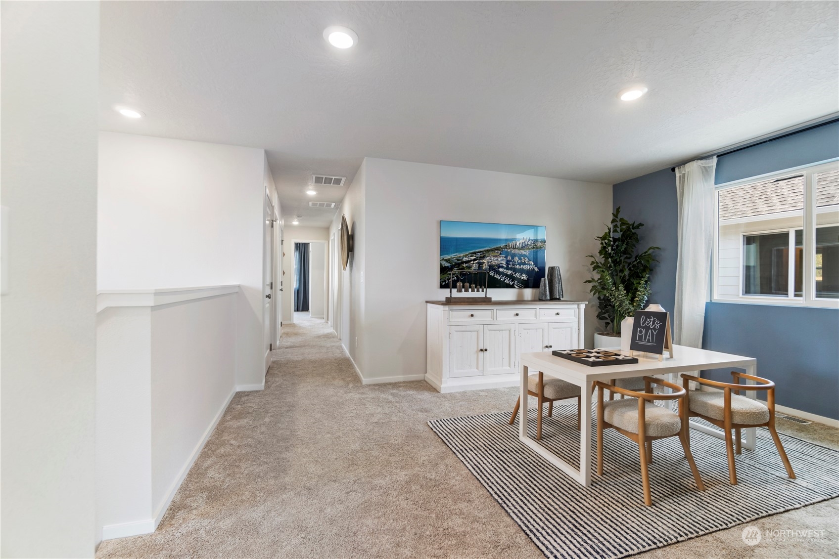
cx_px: 420
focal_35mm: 15
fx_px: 350
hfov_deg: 100.4
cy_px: 280
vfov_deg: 77.3
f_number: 4
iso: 640
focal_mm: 10
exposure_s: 1/30
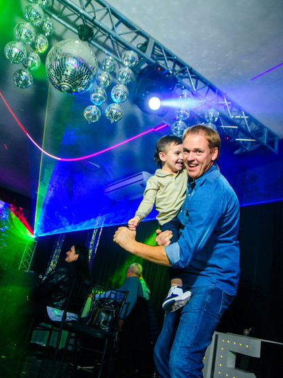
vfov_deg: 63.5
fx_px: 306
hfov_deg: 49.7
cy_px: 192
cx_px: 140
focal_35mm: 28
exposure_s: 1/100
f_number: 3.2
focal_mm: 17
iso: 1000
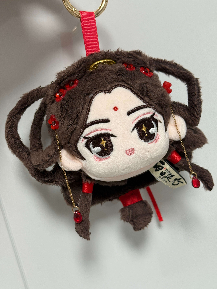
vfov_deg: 39.7
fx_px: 401
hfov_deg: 30.3
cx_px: 108
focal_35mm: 48
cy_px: 144
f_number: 1.78
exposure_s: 1/100
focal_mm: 6.76
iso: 80
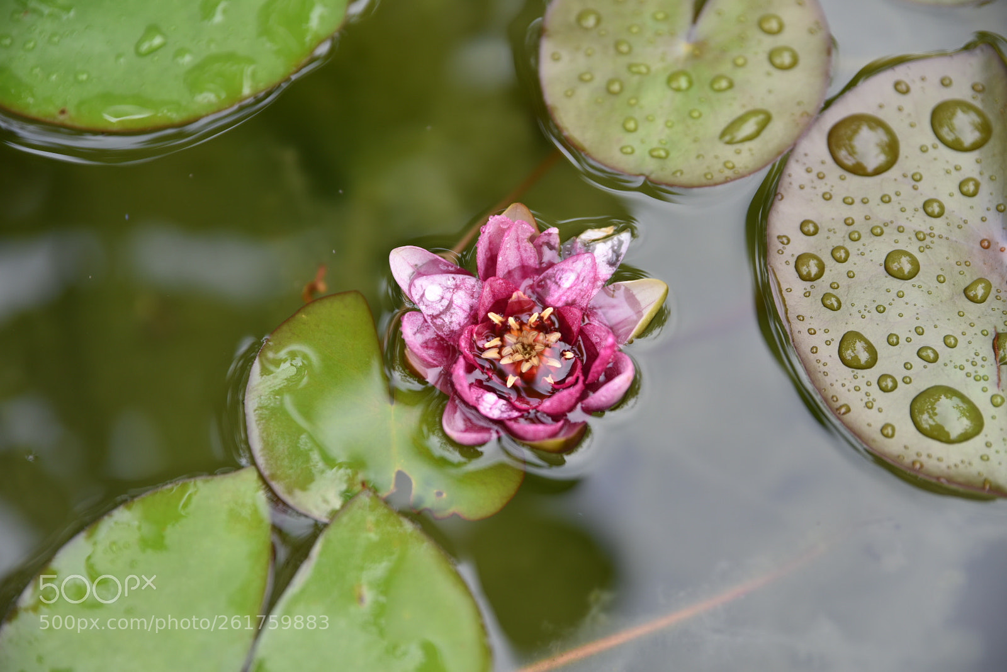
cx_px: 504
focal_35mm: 70
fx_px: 1958
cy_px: 336
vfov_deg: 19.5
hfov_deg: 28.8
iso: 100
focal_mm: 70
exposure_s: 1/160
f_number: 2.8
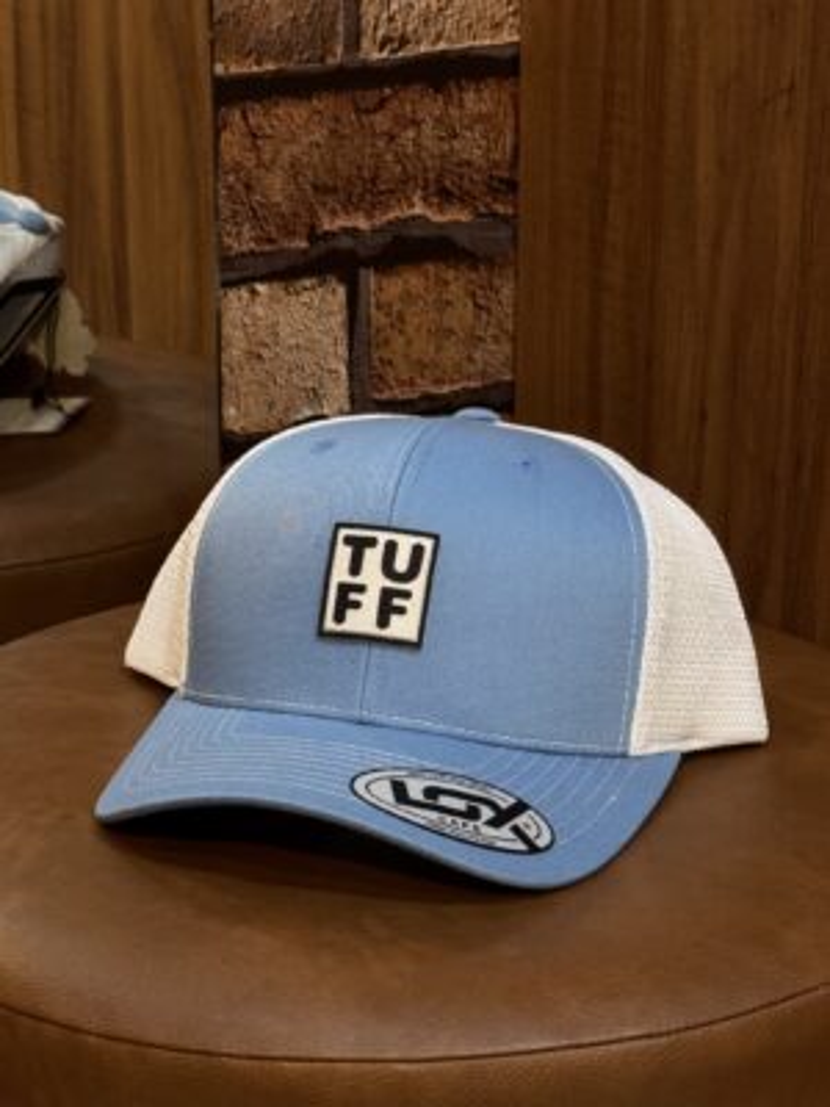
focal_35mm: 48
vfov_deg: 39.7
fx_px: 1535
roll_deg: +0.3
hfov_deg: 30.3
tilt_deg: -20.2
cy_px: 554
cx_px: 415
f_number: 1.78
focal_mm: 6.76
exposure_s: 1/60
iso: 125
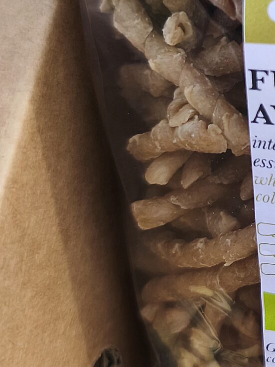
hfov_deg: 17.1
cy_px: 95
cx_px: 383
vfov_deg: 24.2
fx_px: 847
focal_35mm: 80
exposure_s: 1/618
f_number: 1.65
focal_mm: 6.18
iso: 50
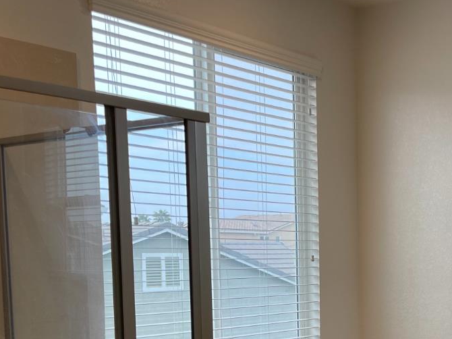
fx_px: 731
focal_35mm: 56
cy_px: 331
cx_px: 461
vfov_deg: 25.0
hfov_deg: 31.5
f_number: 1.6
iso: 32
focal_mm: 5.1
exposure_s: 1/188
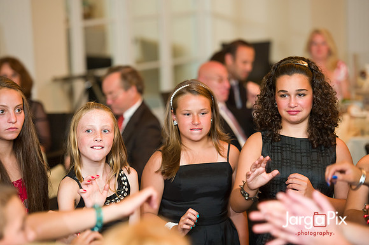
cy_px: 122
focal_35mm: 140
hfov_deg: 14.7
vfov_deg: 9.8
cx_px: 184
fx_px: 1434
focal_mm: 140
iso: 1600
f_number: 3.2
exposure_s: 1/125
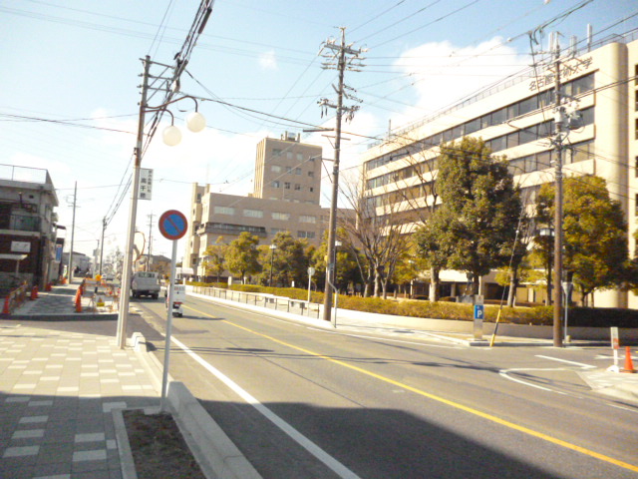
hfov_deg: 63.4
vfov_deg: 49.7
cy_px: 240
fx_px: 516
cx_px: 319
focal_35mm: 28
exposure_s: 1/800
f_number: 9
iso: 1600
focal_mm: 5
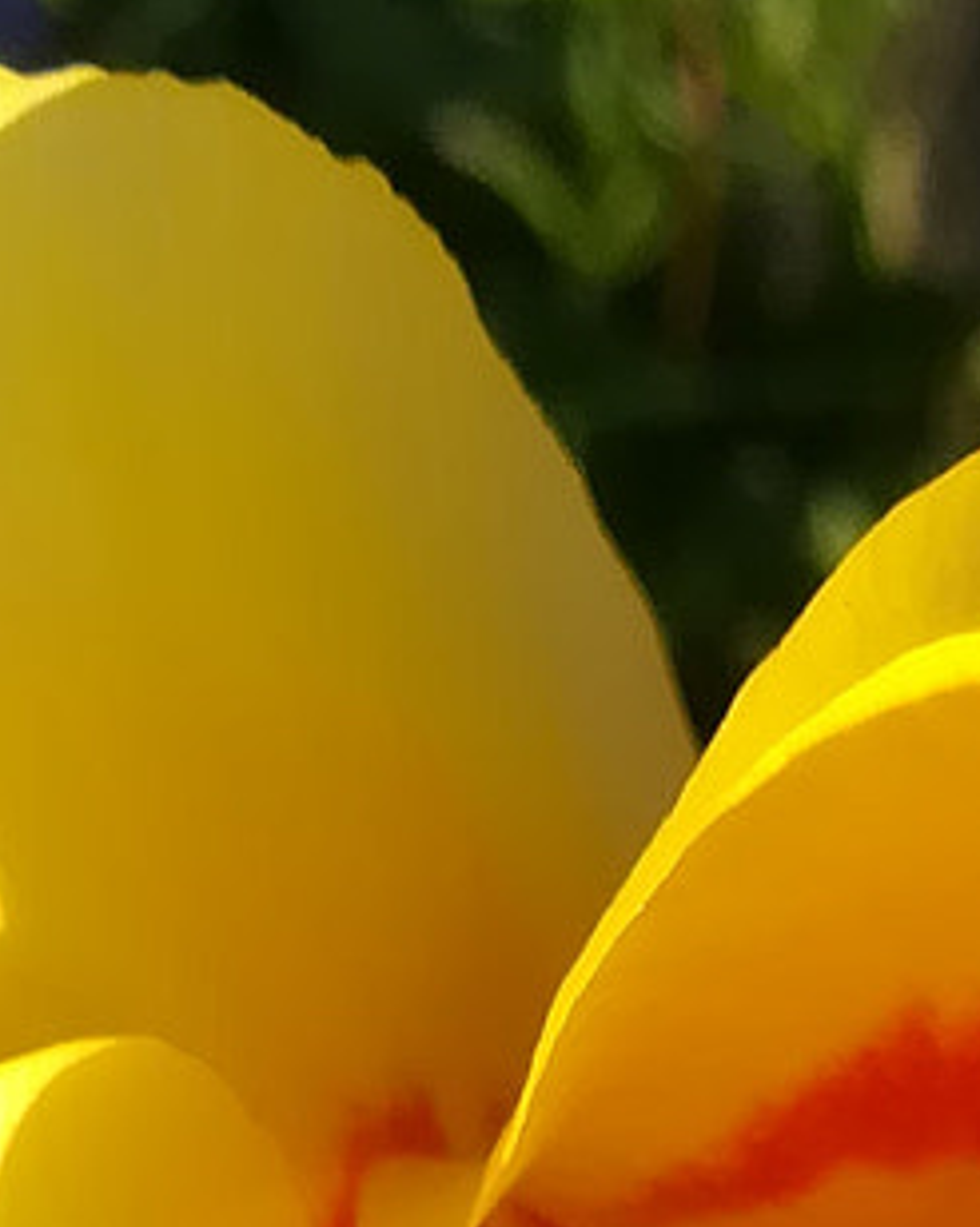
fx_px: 4790
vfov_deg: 12.8
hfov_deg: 11.4
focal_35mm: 132
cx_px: 1231
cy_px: 2418
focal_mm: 3.83
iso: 50
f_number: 2.2
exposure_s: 1/482
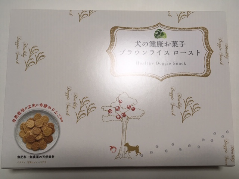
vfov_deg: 48.2
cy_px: 90
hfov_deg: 61.7
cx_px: 120
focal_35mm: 29
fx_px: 200
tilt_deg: -82.9
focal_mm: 4.15
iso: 25
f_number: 2.2
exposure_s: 1/40
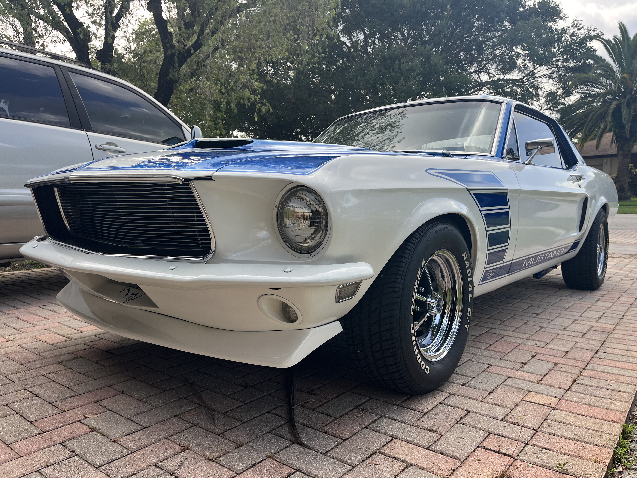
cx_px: 318
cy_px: 239
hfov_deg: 67.3
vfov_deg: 53.1
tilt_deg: -5.2
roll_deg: +0.5
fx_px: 478
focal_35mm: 26
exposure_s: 1/751
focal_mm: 5.1
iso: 50
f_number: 1.6
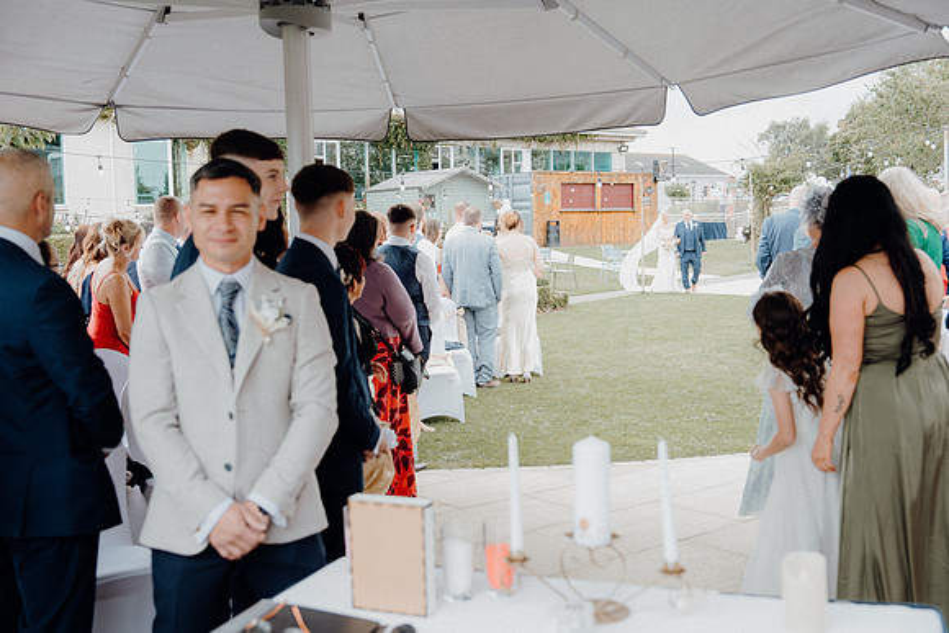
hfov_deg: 49.5
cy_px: 316
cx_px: 474
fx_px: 1028
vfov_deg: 34.2
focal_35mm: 39
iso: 125
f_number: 3.5
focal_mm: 39
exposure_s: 1/200
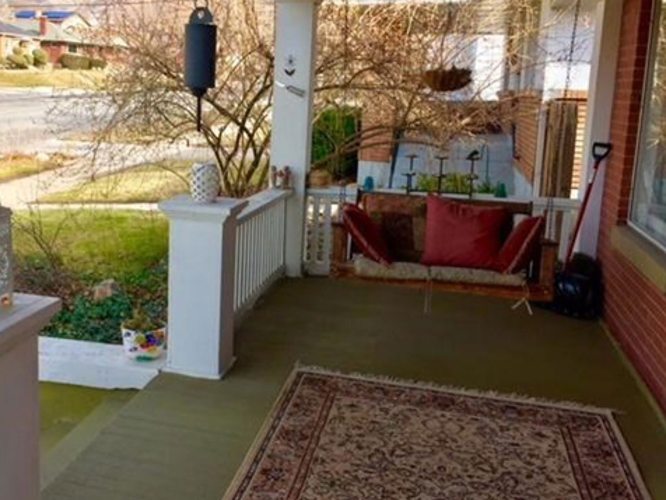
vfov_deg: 36.7
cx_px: 231
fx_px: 750
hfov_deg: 47.2
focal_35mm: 39
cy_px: 206
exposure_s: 1/618
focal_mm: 4.15
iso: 32
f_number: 2.2
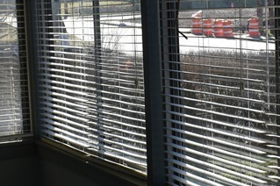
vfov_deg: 14.8
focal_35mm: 92
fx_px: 715
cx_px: 192
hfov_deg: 22.1
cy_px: 89
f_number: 7.1
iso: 200
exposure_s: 1/250
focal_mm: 18
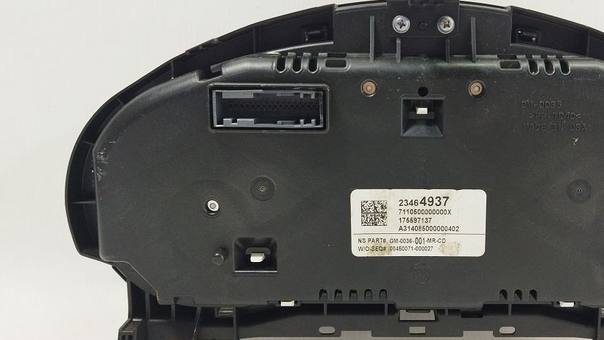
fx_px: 689
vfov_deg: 27.7
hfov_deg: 46.7
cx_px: 398
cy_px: 172
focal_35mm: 43
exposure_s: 1/100
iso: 163
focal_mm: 4.71
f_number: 1.79
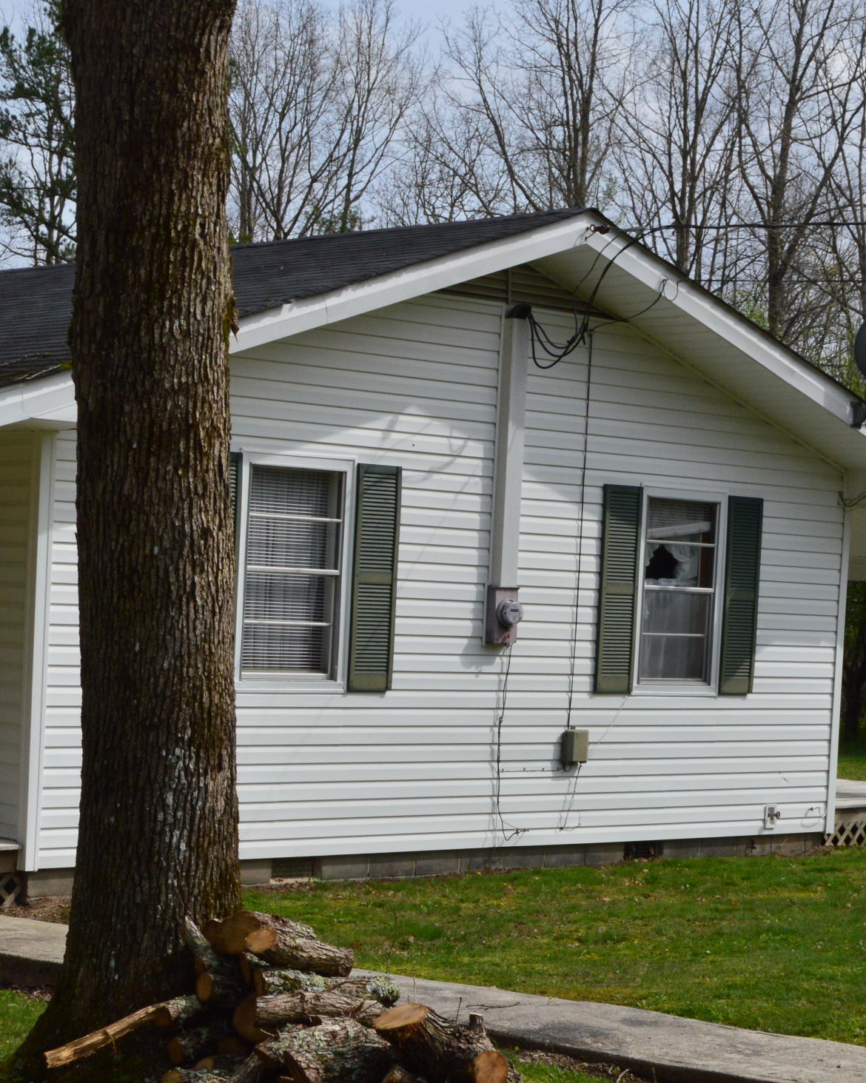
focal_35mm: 75
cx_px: 144
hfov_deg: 20.2
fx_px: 2403
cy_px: 718
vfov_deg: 25.3
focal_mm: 26
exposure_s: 1/500
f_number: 11
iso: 400
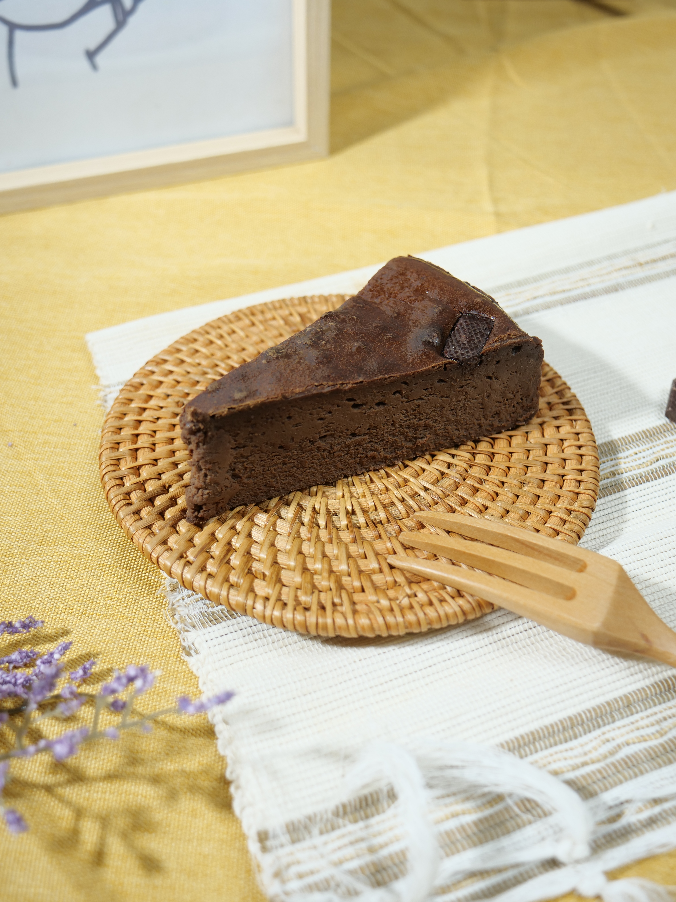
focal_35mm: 32
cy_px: 451
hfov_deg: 44.2
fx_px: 833
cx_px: 338
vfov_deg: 56.8
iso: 200
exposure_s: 1/80
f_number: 3.1
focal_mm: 16
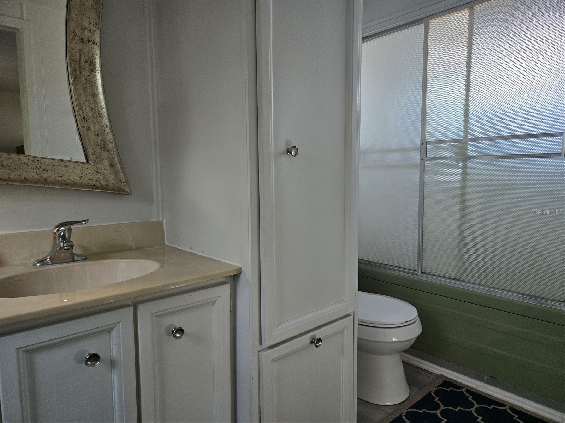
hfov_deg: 73.9
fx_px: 375
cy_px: 212
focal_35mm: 23
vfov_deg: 58.9
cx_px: 282
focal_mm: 5.4
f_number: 1.8
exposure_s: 1/180
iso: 200
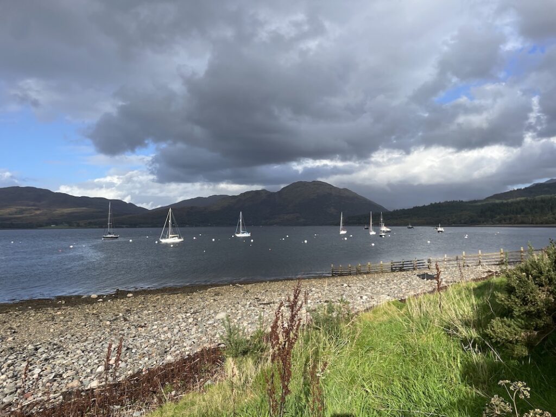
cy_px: 208
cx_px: 278
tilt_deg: +2.5
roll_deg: +0.4
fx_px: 418
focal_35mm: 26
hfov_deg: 67.3
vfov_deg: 53.1
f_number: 1.6
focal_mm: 4.2
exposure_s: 1/3040
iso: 32
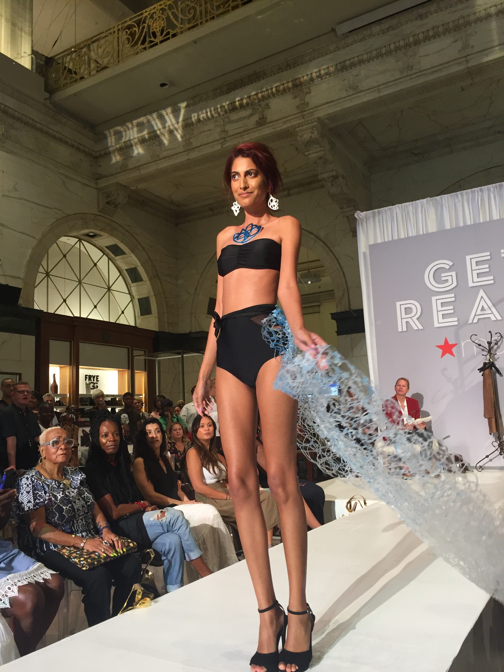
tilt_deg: +10.3
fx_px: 563
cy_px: 336
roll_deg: +2.8
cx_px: 252
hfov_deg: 48.2
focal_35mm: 29
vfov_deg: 61.7
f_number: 2.2
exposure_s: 1/30
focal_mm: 4.15
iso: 40
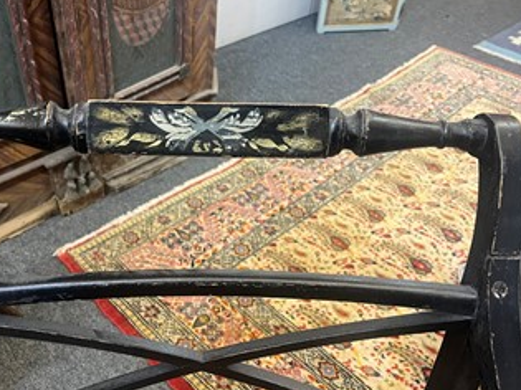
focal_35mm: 33
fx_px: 496
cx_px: 225
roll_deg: -2.5
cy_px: 190
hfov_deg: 55.2
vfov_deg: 42.9
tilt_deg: -40.1
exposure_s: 1/50
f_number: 1.6
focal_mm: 5.1
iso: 200
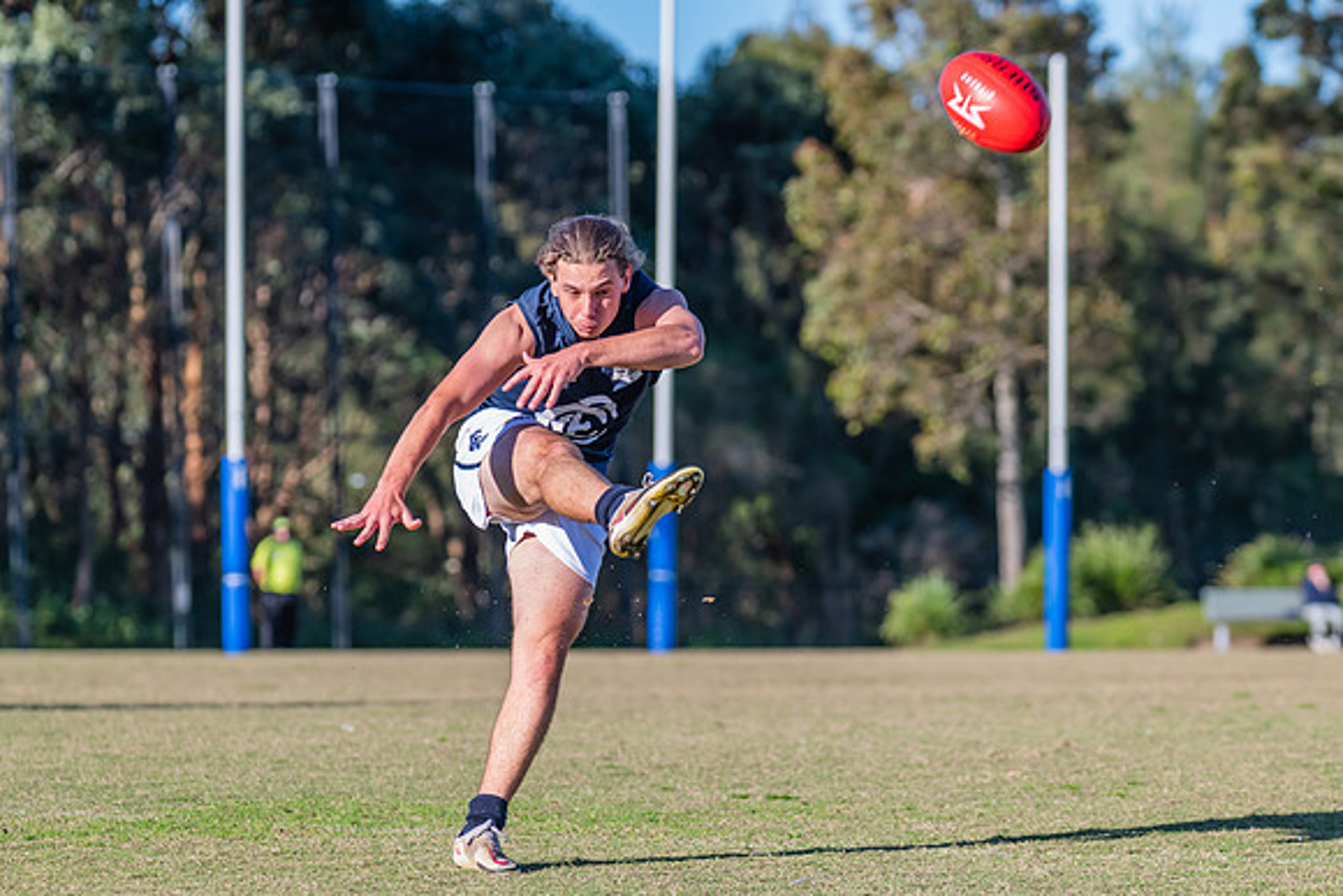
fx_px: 7836
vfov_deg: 6.5
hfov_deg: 9.8
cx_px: 672
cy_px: 448
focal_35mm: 210
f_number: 5.6
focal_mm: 210
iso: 800
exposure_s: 1/2000
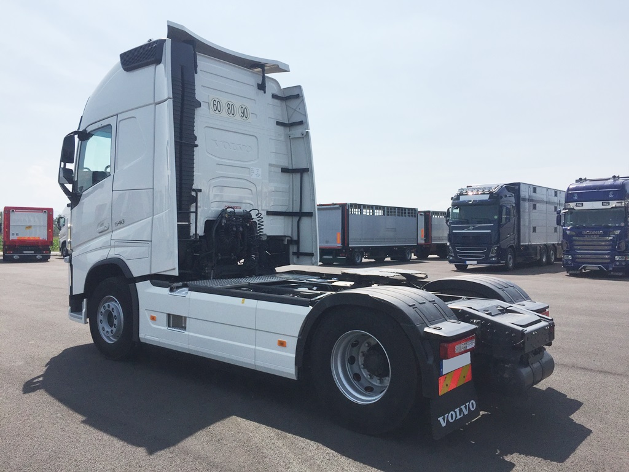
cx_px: 314
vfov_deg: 48.2
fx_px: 527
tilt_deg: +2.4
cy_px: 236
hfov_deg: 61.7
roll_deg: -1.3
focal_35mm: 29
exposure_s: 1/3597
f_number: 2.2
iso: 32
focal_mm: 4.15
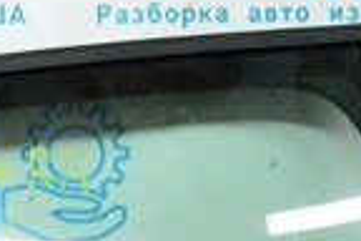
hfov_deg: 16.2
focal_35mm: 120
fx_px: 1203
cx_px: -95
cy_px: 335
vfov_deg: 11.1
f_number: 4
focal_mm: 18
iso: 6400
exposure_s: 1/1000
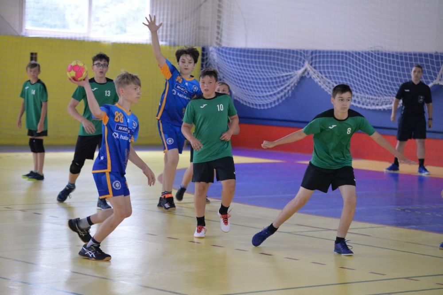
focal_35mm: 120
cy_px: 148
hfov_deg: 17.1
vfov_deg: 11.4
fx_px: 1477
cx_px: 222
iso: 6400
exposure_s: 1/800
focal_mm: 120
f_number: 3.2
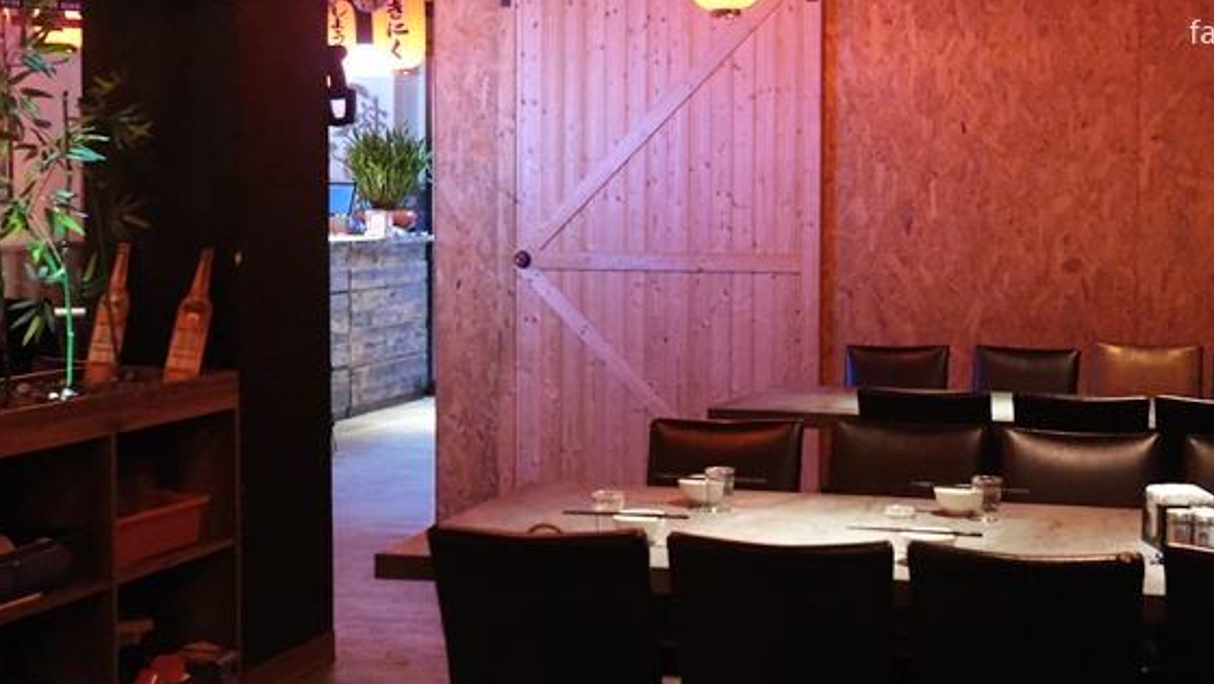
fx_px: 1900
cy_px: 302
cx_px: 721
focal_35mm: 59
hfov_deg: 35.3
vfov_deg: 20.4
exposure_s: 1/125
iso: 10000
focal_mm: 23
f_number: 2.8
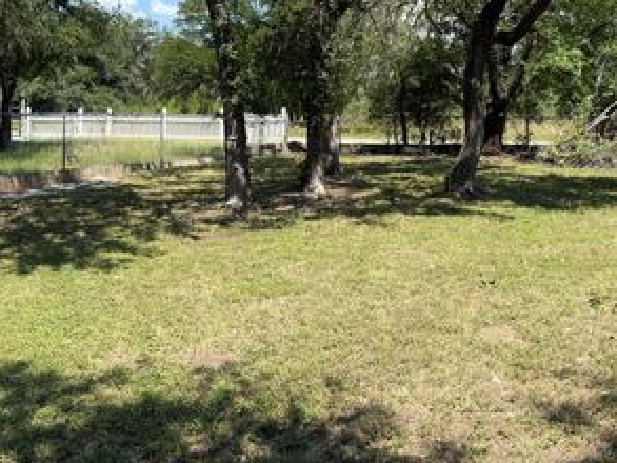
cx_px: 354
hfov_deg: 45.6
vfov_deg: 34.2
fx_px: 731
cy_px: 102
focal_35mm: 41
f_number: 1.78
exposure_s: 1/2232
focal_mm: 6.76
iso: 80
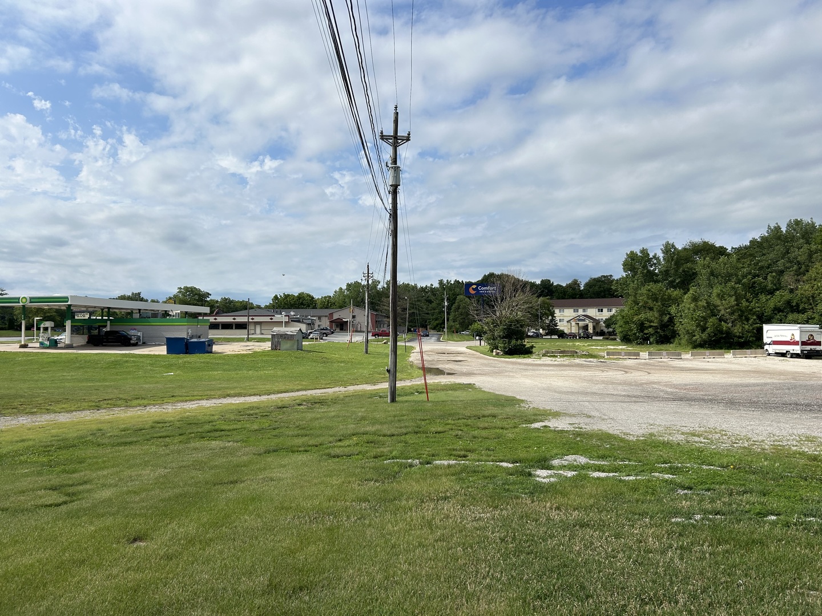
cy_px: 308
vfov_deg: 53.1
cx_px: 411
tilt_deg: +0.7
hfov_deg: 67.3
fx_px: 617
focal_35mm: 26
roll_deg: +0.3
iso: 50
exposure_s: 1/7463
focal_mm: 5.7
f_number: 1.5
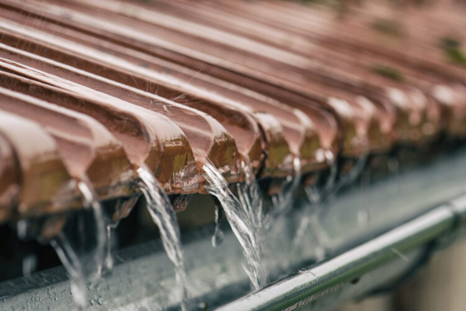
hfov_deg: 13.0
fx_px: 2039
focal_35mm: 158
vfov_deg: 8.7
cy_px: 156
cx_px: 233
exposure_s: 1/80
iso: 100
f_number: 5
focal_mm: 105
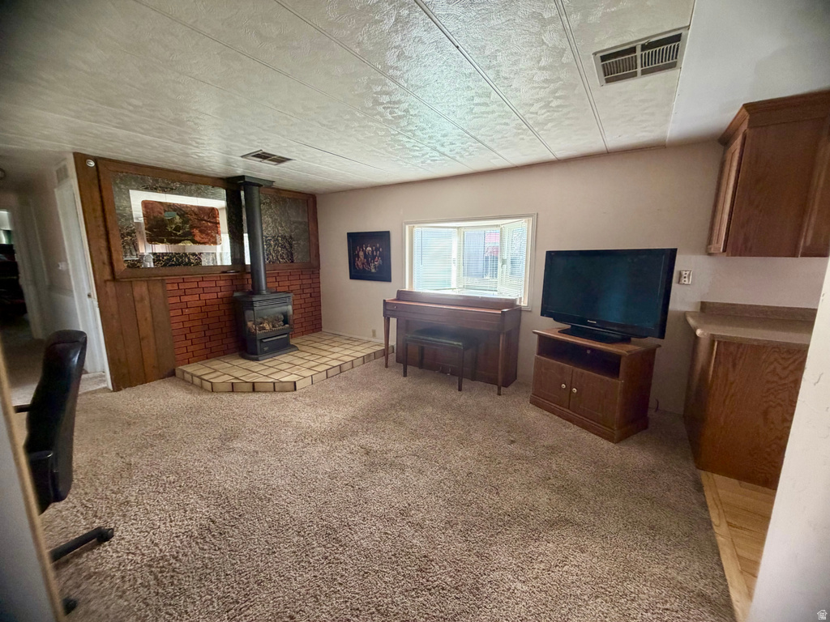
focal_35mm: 14
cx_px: 415
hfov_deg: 102.1
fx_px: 336
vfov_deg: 85.7
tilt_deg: -10.9
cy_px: 311
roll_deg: +0.8
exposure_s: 1/84
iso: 320
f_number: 2.2
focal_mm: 2.22
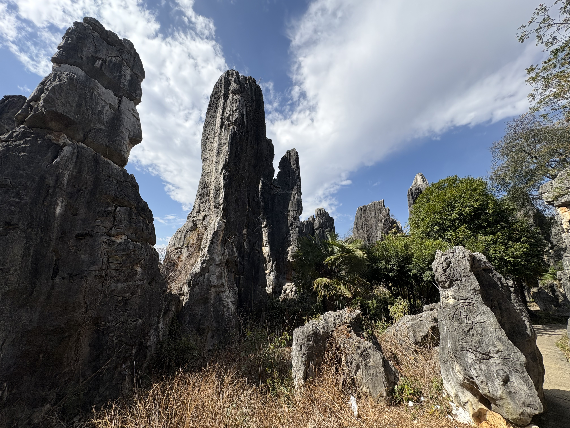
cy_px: 214
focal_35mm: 14
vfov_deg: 85.7
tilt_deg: +15.6
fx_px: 231
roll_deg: +0.6
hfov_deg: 102.1
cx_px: 285
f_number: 2.2
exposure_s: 1/2208
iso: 50
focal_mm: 2.22
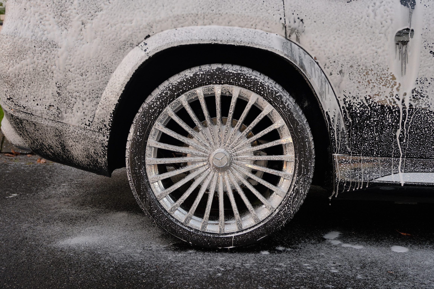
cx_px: 217
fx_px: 458
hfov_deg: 50.7
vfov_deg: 35.1
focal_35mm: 38
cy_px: 144
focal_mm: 25.6
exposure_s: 1/100
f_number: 4.4
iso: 320
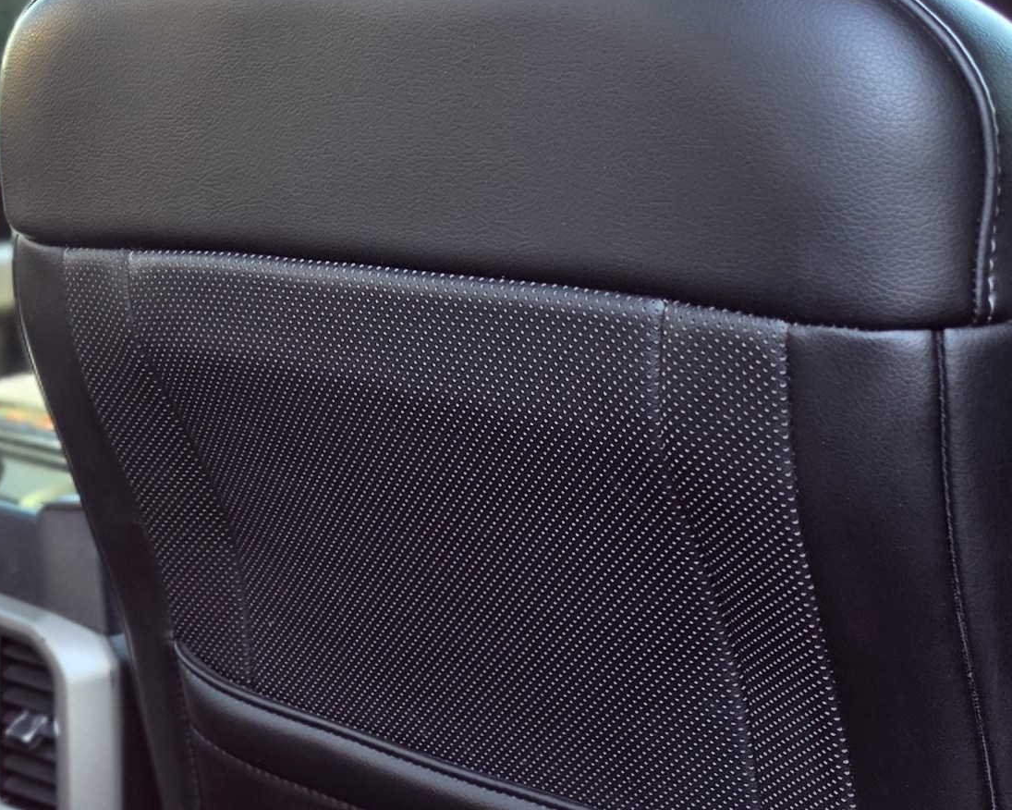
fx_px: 2456
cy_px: 769
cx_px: -348
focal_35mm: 82
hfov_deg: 20.9
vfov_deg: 18.3
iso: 80
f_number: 1.4
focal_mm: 6.5
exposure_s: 1/180
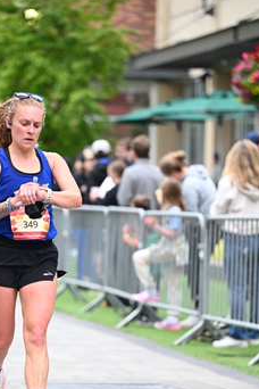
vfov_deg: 9.8
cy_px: 270
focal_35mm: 209
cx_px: 56
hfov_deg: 6.6
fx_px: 2255
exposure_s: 1/1600
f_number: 2.8
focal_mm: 130
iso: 1250
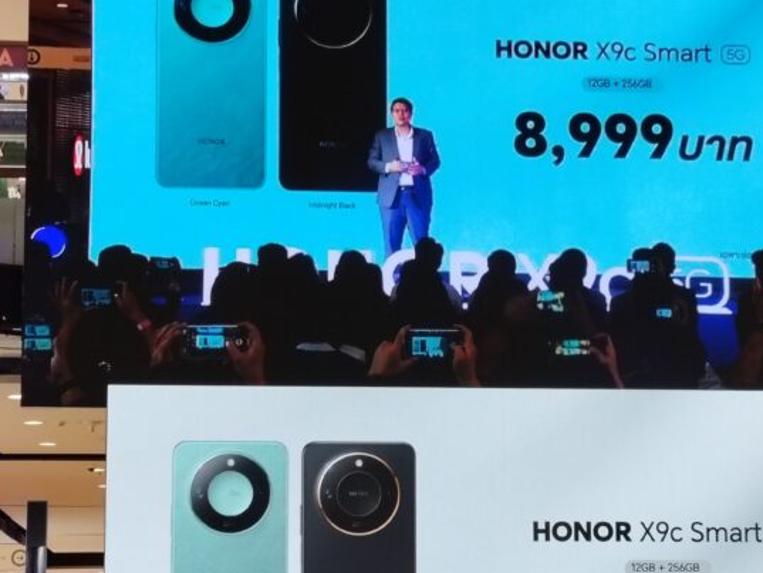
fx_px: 2271
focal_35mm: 103
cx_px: 443
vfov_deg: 14.4
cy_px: 321
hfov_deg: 19.1
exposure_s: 1/33.3
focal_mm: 5.25
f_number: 1.75
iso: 211
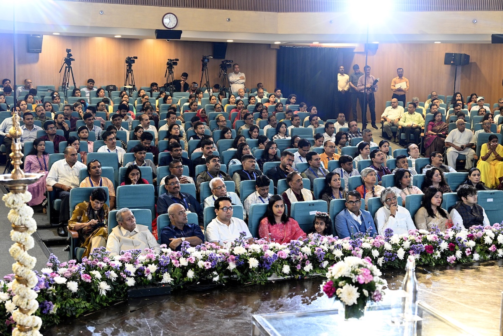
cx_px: 252
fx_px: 671
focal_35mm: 48
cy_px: 168
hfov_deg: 41.1
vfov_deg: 28.1
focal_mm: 48
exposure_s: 1/40
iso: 2000
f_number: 5.6
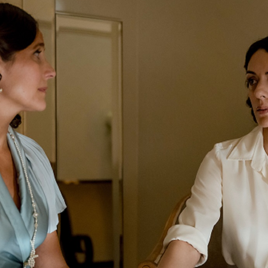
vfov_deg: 17.7
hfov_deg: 17.7
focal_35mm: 98
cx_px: 161
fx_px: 858
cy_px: 188
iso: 4000
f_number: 3.2
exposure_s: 1/200
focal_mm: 50
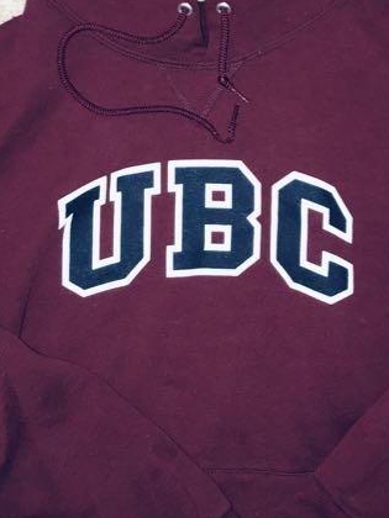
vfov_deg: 26.9
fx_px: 1079
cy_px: 174
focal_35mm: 72
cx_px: 223
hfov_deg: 20.4
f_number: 1.8
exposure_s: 1/17
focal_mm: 3.99
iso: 50
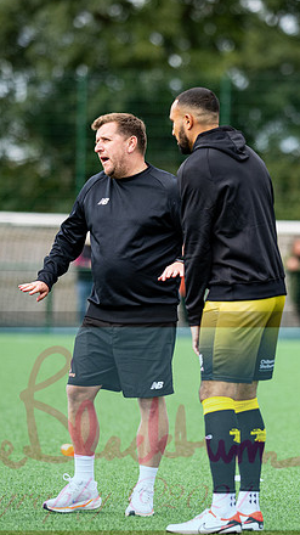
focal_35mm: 325
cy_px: 268
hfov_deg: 3.7
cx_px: 242
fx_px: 4603
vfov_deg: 6.6
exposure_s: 1/2500
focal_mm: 135
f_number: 1.8
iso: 200
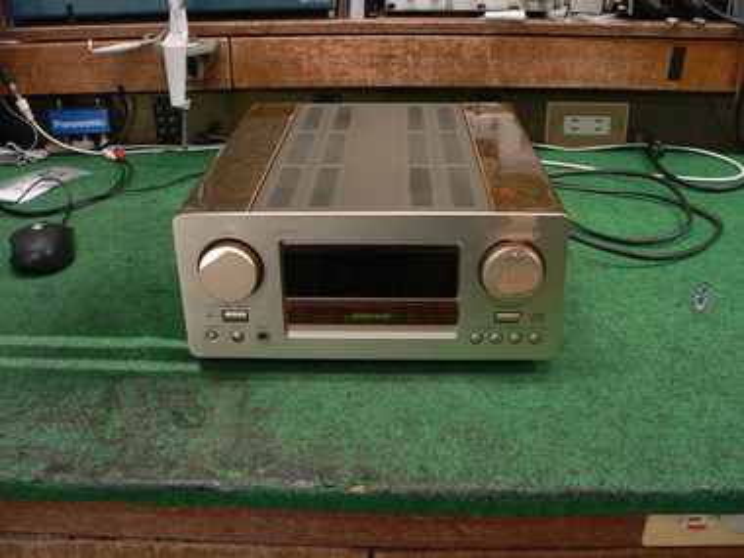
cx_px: 372
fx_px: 774
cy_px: 279
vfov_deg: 39.7
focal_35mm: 36
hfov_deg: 51.4
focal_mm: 6
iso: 200
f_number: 2.8
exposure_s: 1/20
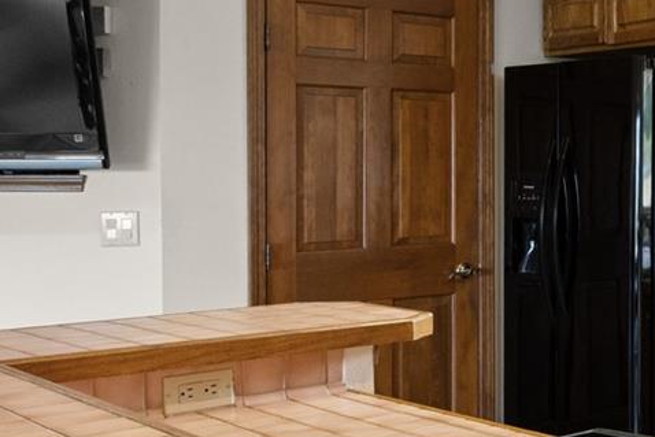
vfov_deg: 22.2
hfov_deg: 26.4
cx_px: 913
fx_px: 1110
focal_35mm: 61
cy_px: 137
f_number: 8
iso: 400
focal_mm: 12
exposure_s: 1/10
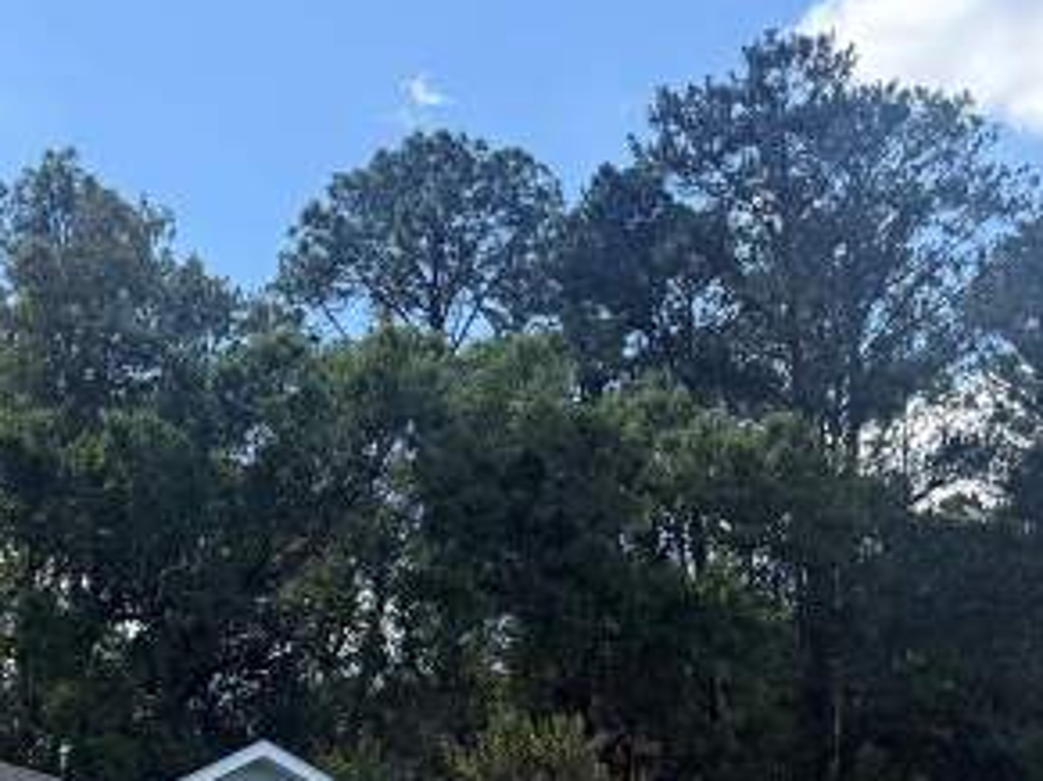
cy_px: 1007
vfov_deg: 20.4
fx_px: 1988
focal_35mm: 66
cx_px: -68
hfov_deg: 27.2
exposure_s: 1/2525
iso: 100
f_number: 1.78
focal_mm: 6.76
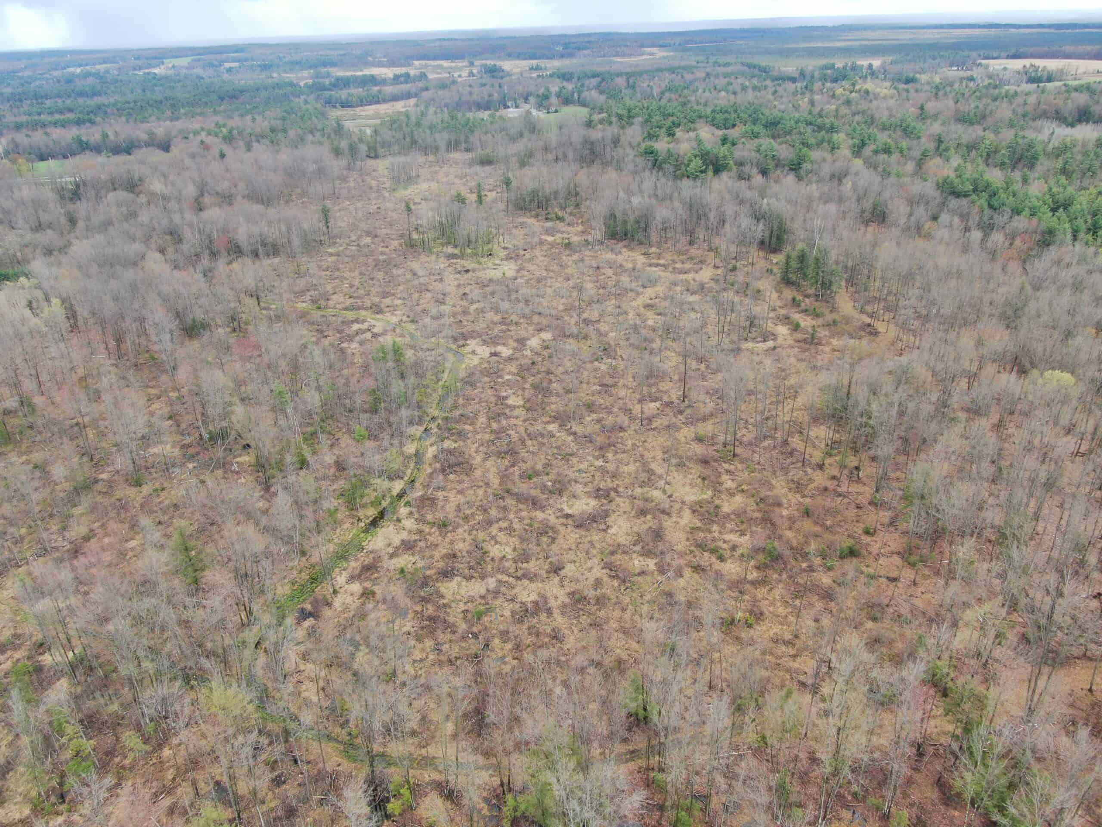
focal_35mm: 24
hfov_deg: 71.6
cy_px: 414
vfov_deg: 56.8
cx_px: 551
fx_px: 764
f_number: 2.8
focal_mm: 4.39
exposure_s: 1/200
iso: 100
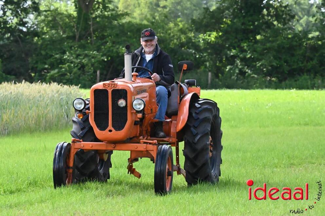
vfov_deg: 4.7
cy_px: 108
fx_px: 2615
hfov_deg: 7.1
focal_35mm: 290
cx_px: 162
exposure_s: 1/8000
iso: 32000
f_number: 14
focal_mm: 290
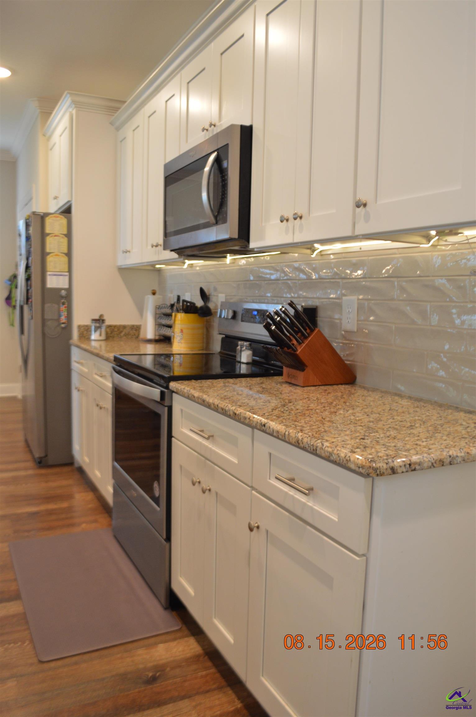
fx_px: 537
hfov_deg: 47.8
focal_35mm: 27
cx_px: 238
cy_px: 358
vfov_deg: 67.4
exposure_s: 1/25
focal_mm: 18
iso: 400
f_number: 3.5
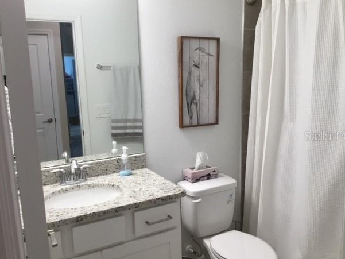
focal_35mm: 33
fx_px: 329
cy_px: 136
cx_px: 175
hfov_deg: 55.3
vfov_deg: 42.9
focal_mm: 3.3
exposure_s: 1/30
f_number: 2.4
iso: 40
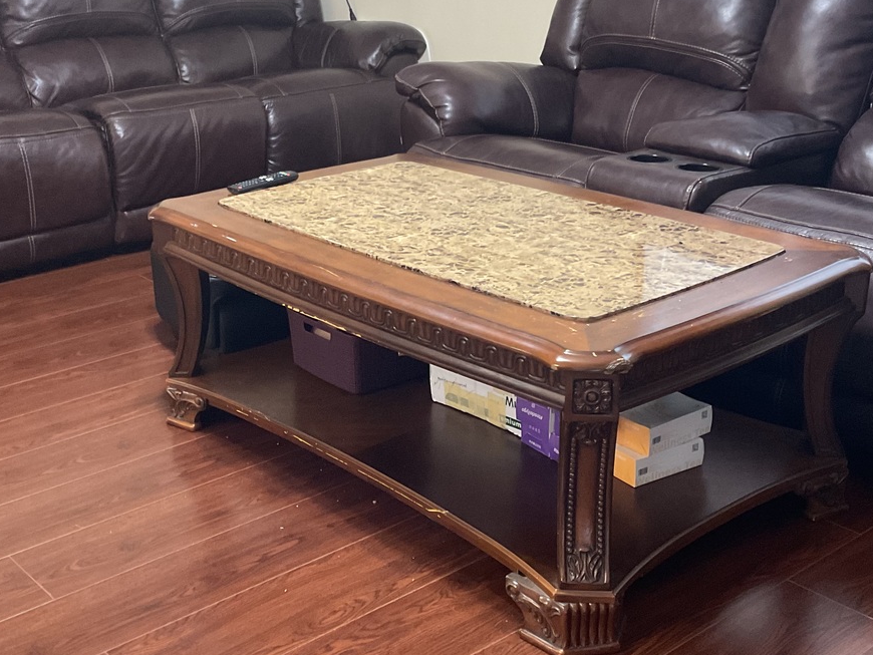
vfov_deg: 30.3
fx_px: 1211
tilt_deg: -19.7
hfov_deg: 39.6
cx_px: 405
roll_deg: +0.6
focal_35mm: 48
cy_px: 328
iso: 250
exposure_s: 1/40
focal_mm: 3
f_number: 1.8
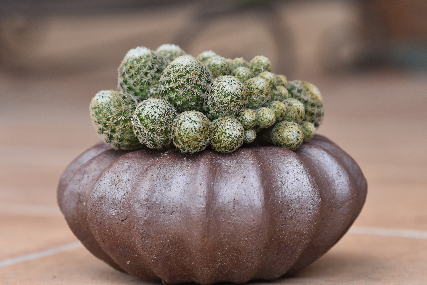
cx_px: 214
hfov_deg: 10.3
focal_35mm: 200
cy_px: 142
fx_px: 2373
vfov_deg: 6.9
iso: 400
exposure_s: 1/500
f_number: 5.6
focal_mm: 200
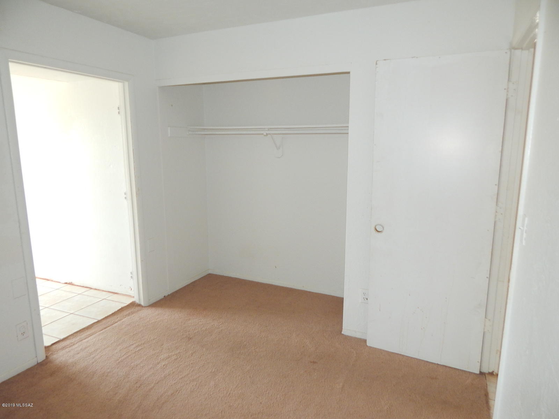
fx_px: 355
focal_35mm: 22
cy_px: 210
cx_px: 280
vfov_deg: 61.1
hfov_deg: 76.4
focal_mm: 4
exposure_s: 1/30
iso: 200
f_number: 3
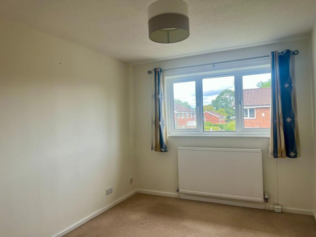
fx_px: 237
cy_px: 118
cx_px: 158
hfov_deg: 67.3
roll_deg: +2.1
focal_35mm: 26
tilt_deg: +0.0
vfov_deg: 53.1
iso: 40
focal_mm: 5.7
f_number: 1.5
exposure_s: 1/166
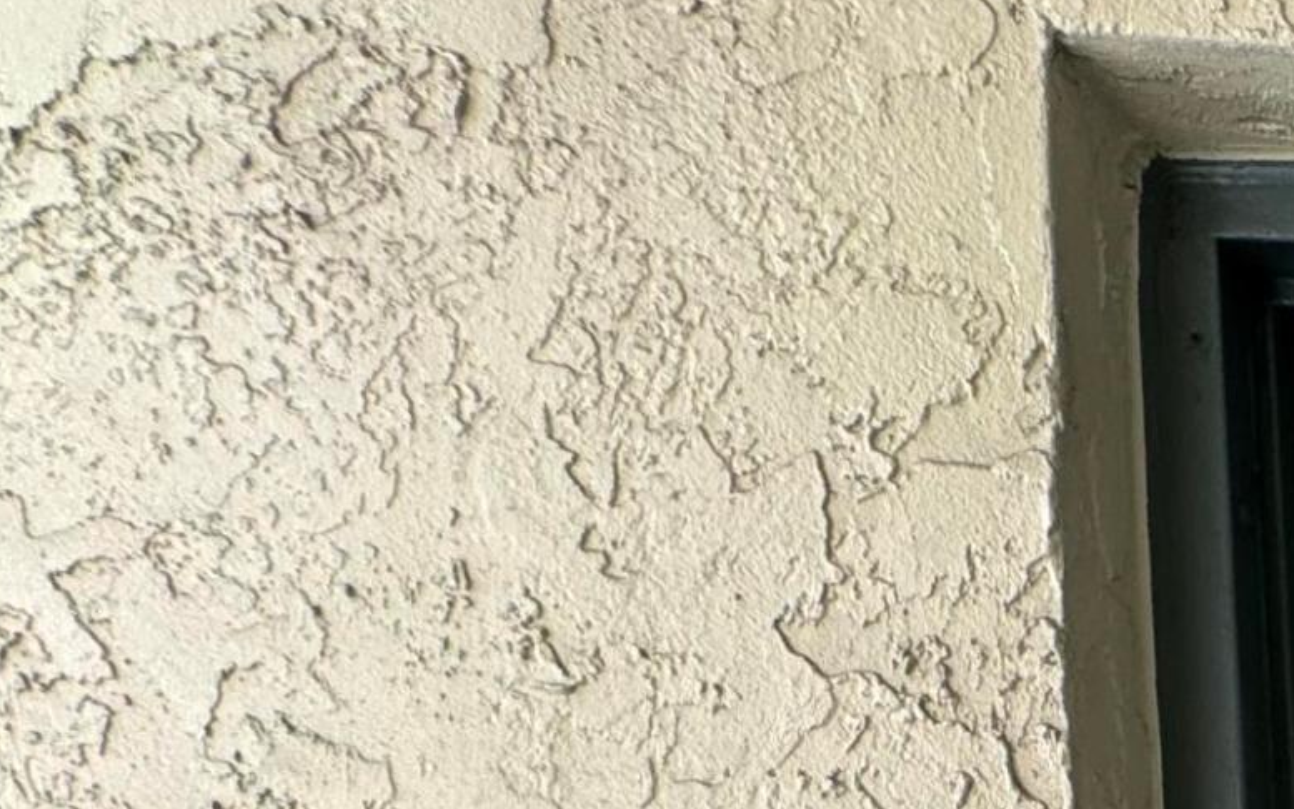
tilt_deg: -7.2
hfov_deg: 23.9
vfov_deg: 17.6
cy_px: 1571
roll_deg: -0.5
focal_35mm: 55
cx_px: 2170
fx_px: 1940
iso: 40
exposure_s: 1/133
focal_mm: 2.22
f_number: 2.2
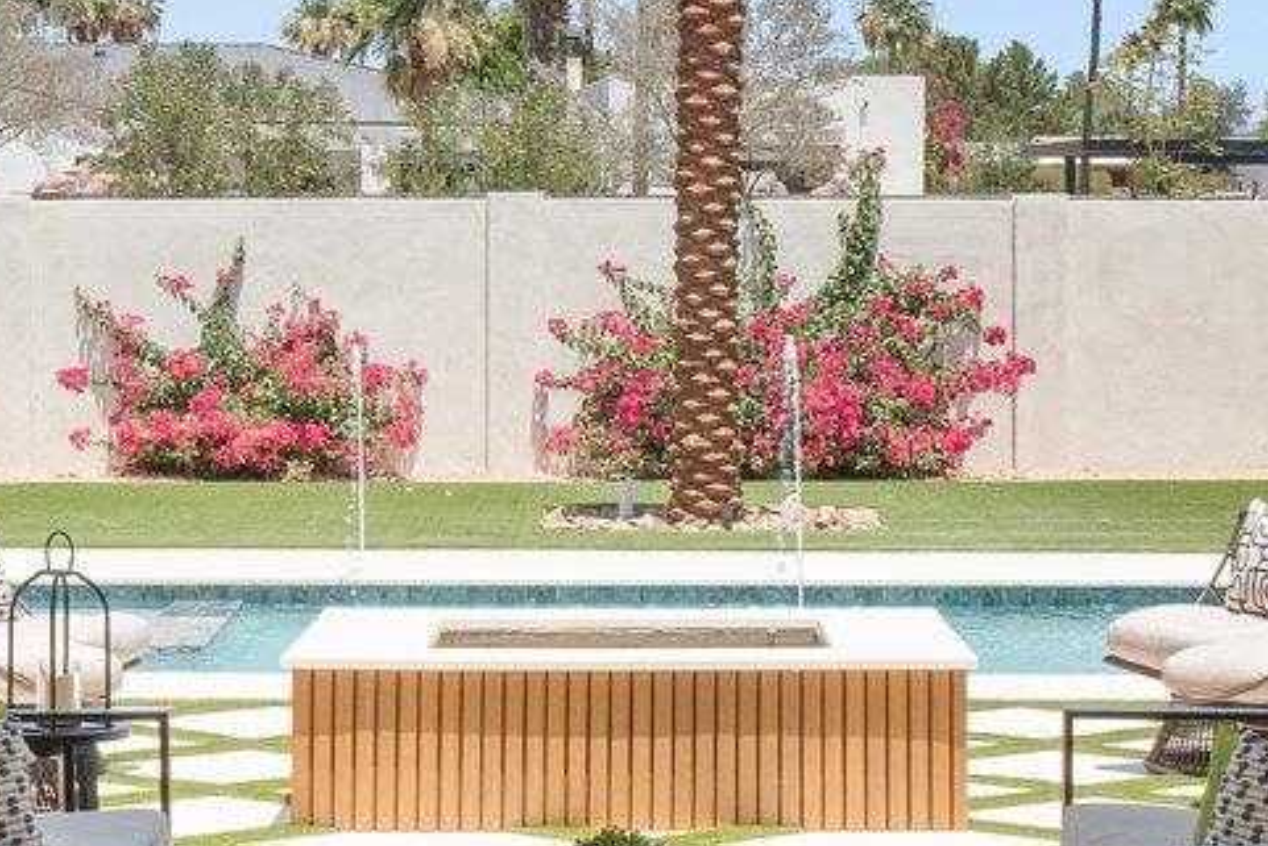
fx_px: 4650
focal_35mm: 132
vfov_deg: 10.4
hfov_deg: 15.5
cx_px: 638
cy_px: 228
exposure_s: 1/125
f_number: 8
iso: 1000
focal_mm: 31
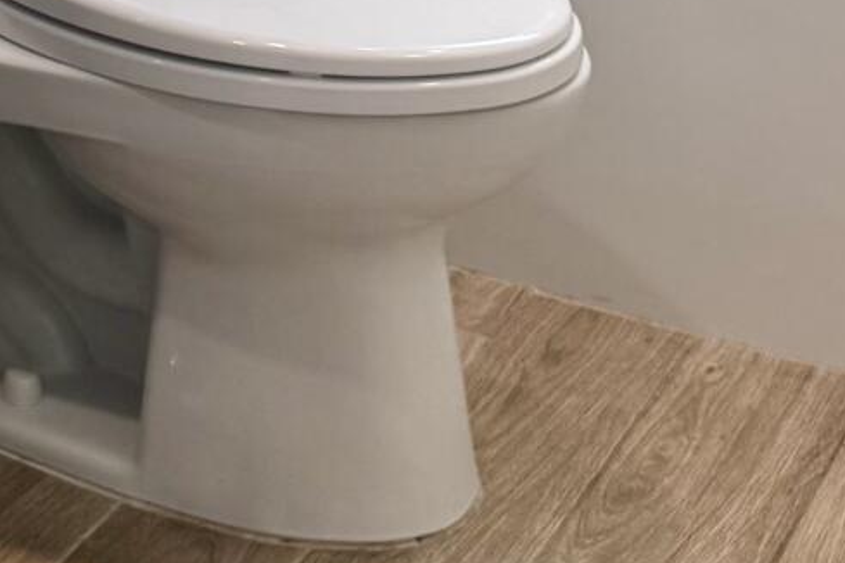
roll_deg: +0.7
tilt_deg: -10.6
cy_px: -454
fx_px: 2394
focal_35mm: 102
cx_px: -5
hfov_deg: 19.4
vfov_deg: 12.3
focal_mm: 6.76
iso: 125
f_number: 1.78
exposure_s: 1/237
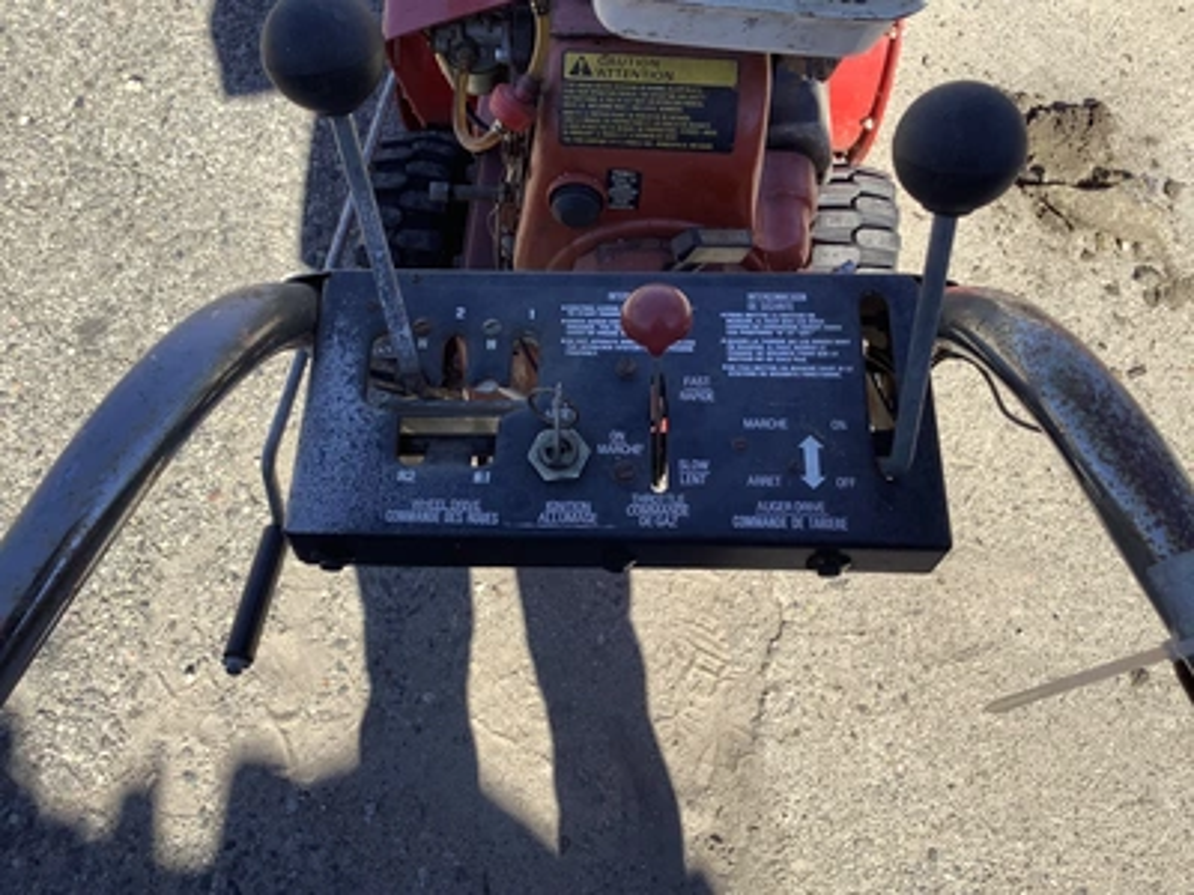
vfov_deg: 45.4
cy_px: 448
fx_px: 1069
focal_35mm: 31
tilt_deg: -65.9
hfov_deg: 58.4
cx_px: 597
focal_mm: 3.3
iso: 25
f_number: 2.4
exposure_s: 1/662
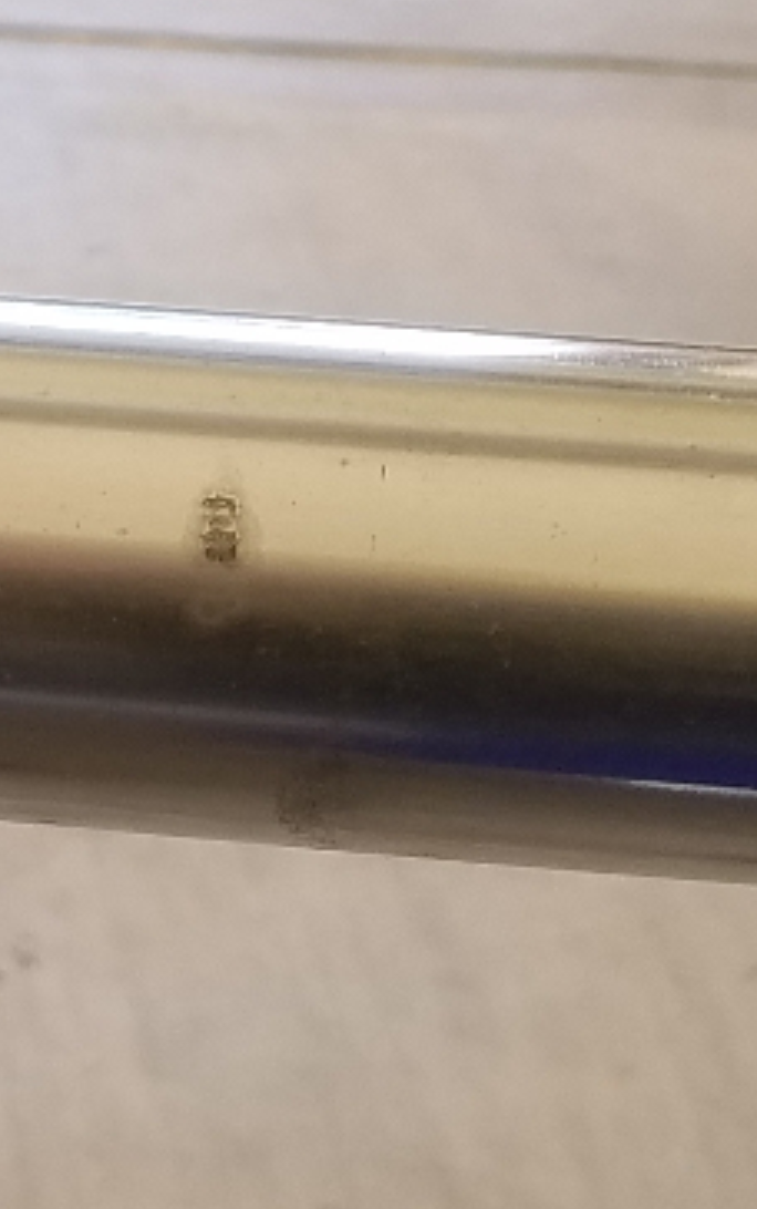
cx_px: -885
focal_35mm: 119
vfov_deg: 17.4
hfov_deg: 10.0
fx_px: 3922
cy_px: 266
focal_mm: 4.2
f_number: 1.7
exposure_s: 1/133
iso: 50
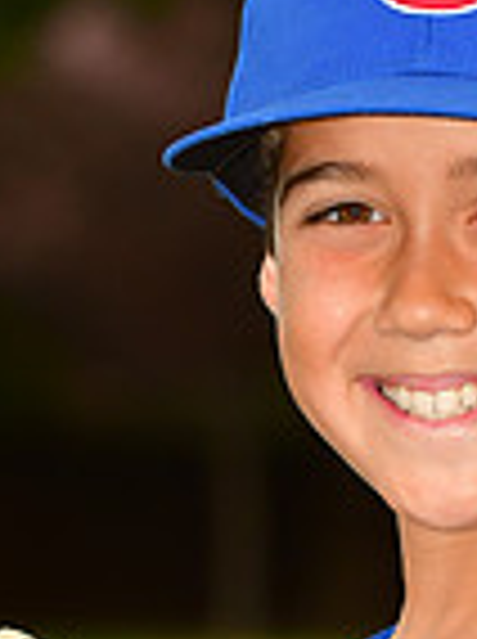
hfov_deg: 2.3
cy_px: 882
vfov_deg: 3.1
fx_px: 11960
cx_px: 272
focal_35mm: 649
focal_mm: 110
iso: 400
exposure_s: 1/1000
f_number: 5
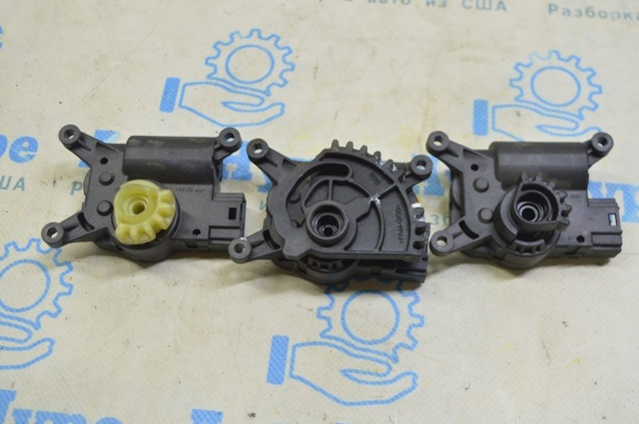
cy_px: 212
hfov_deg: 43.7
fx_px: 798
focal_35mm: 45
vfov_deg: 29.8
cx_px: 320
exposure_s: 1/20
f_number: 5.6
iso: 400
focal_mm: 30
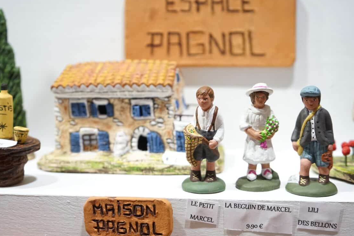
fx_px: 501
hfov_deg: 38.9
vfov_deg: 26.5
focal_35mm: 51
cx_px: 182
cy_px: 113
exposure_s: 1/320
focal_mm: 44
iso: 3200
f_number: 4.5
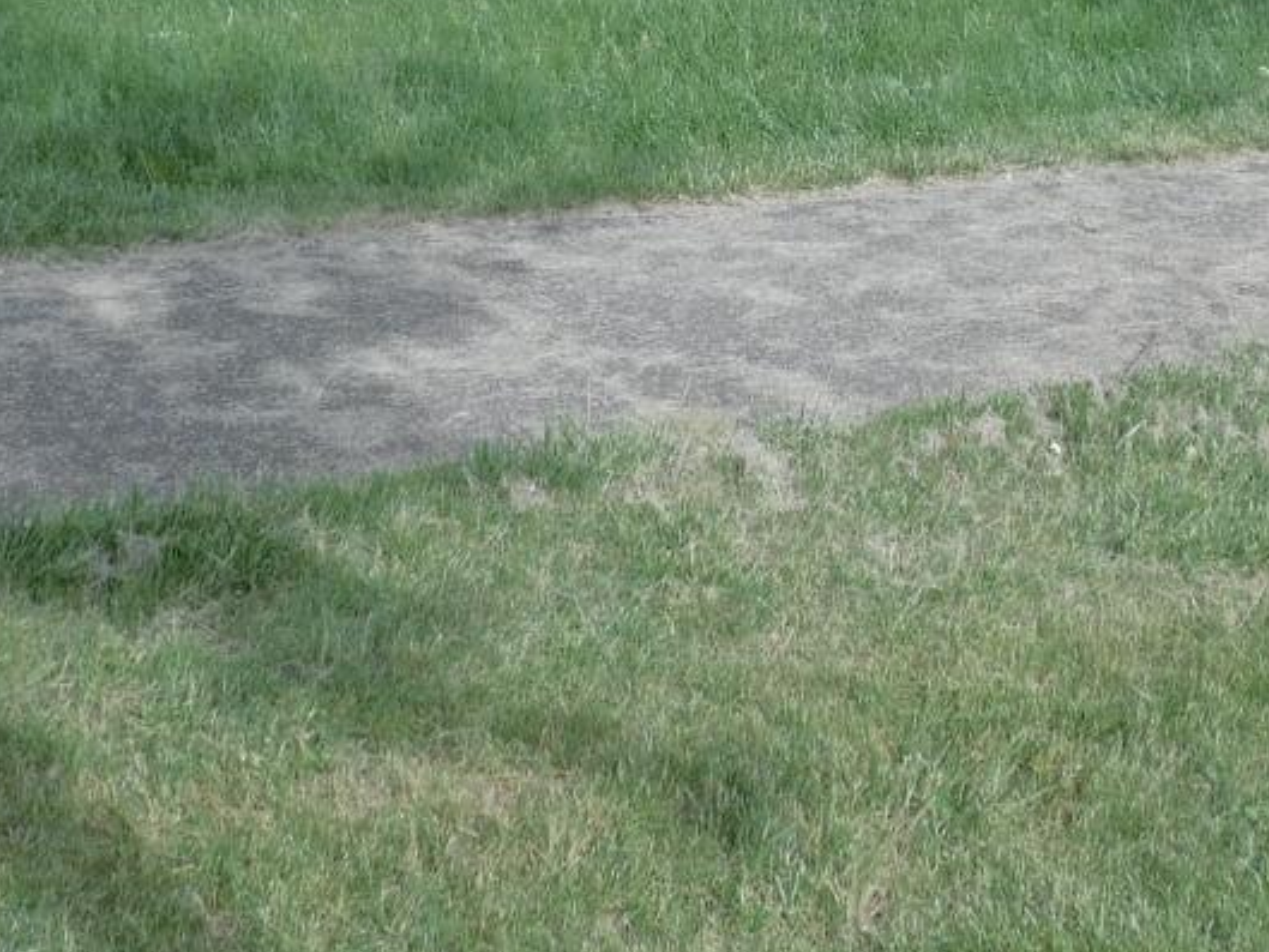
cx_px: 789
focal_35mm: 68
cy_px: 56
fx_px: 2493
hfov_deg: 28.5
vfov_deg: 21.1
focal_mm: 4.3
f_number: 3.3
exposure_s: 1/800
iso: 125
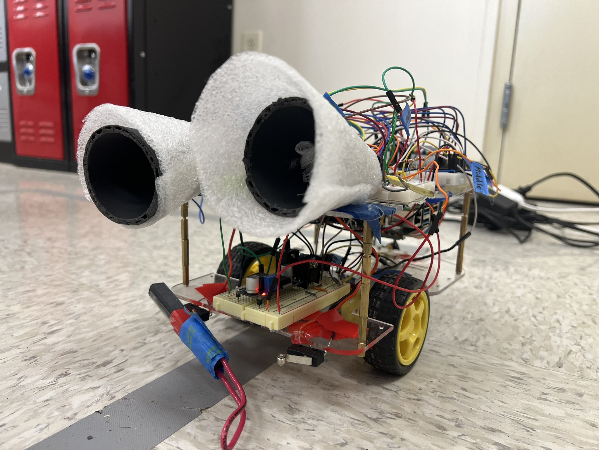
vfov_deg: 53.1
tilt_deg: -9.9
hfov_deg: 67.3
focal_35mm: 26
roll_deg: -2.7
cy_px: 225
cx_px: 300
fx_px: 450
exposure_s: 1/60
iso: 80
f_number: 1.5
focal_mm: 5.7
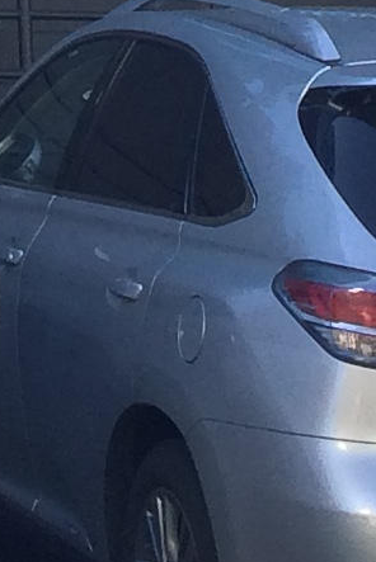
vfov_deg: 8.5
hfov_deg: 5.8
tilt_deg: +16.2
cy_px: -740
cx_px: -690
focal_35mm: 222
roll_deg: -0.1
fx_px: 3472
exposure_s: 1/612
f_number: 2.2
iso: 32
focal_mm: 4.15
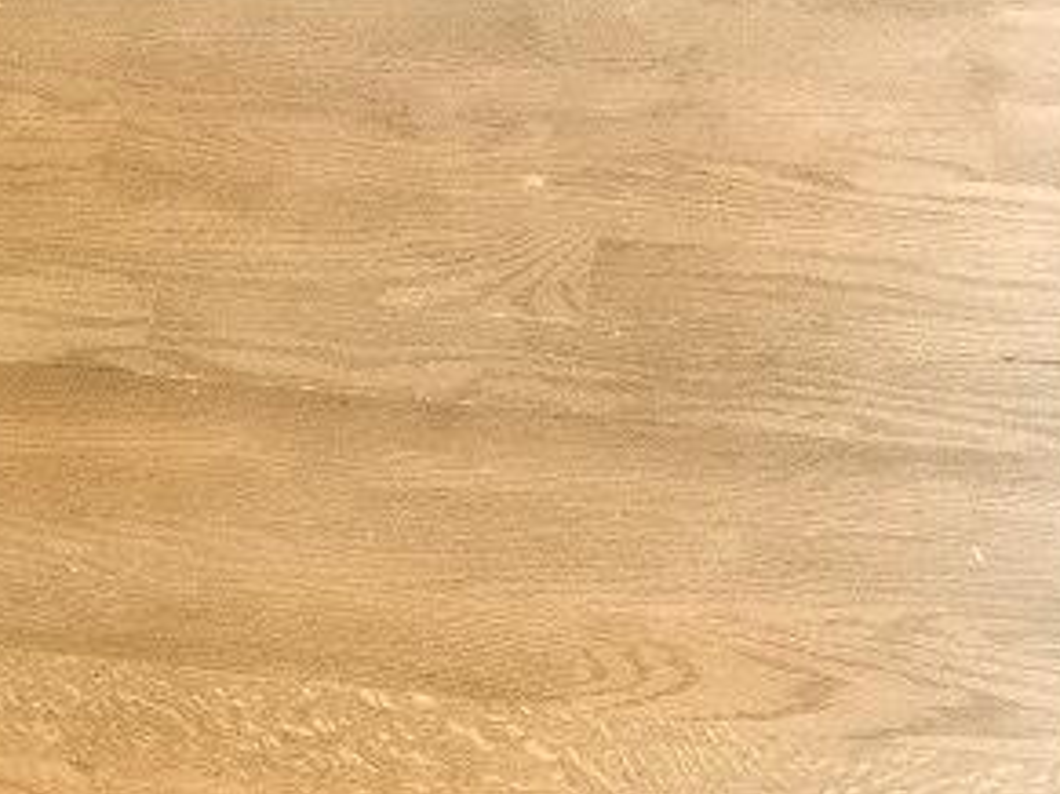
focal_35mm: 55
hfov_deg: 35.0
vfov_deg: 26.0
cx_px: 528
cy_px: 659
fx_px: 1683
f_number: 3.5
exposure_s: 1/25
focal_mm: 4.5
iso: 3200
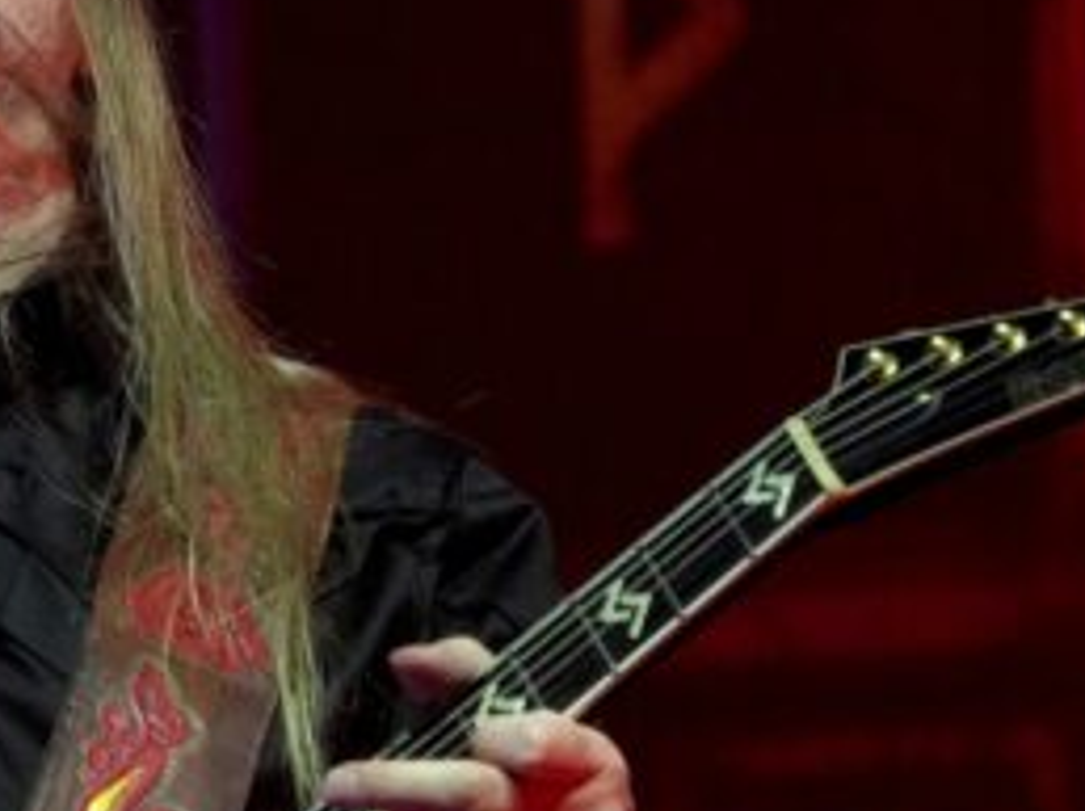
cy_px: 269
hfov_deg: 3.5
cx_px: -59
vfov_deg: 2.6
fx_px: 17755
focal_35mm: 567
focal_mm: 132
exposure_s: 1/250
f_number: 5.6
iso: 2500
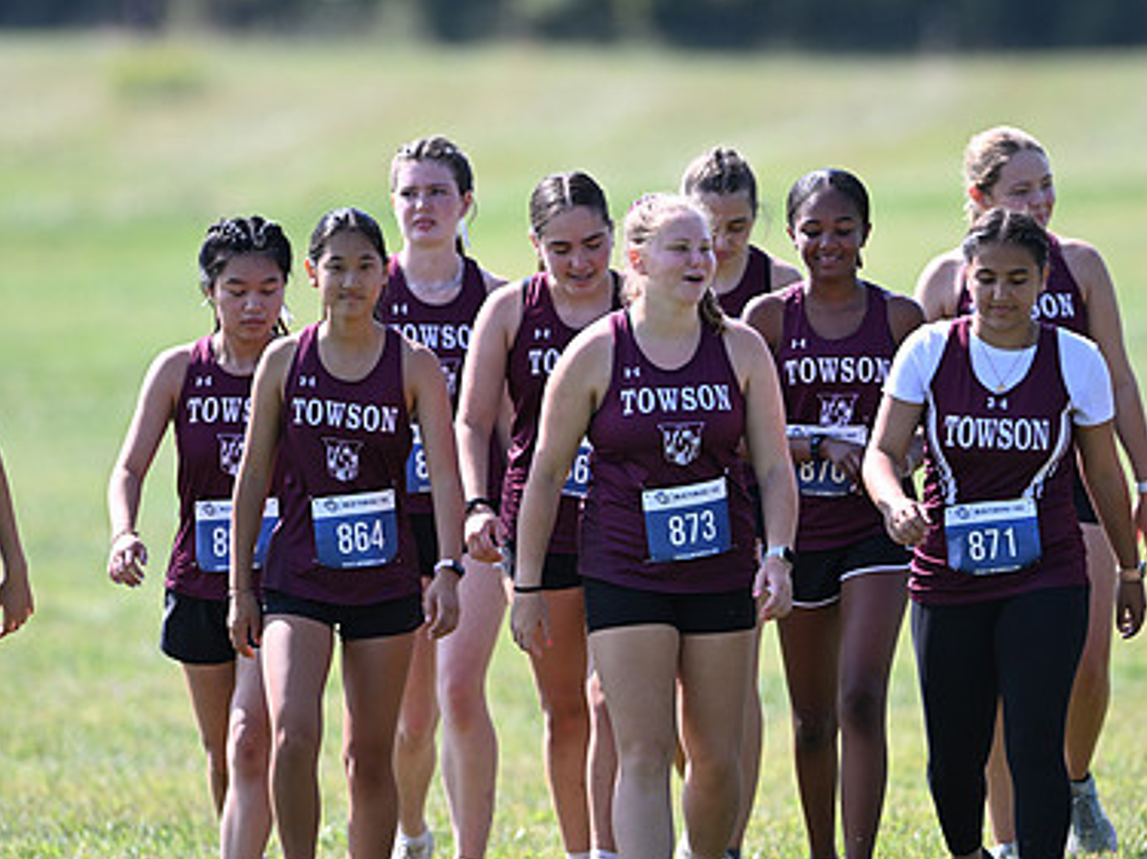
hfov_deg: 4.4
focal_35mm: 446
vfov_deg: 3.3
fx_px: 14773
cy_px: 414
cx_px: 633
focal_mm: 300
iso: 220
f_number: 2.8
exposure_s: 1/1600
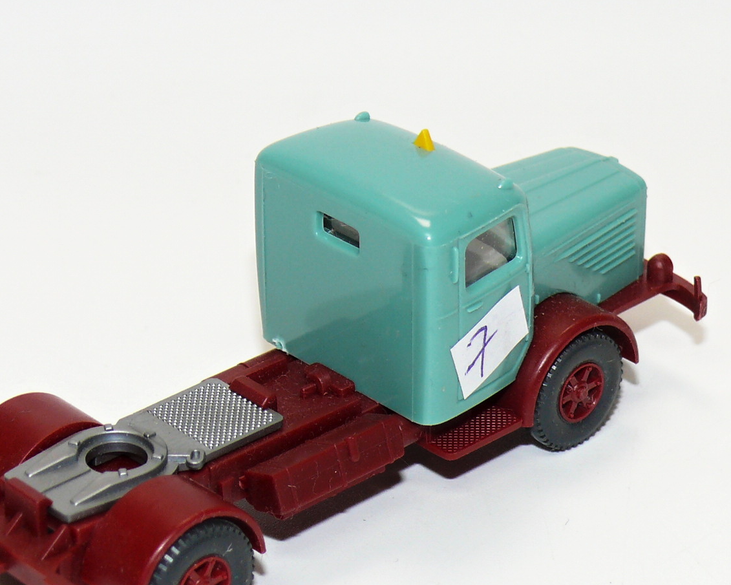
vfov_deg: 10.6
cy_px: 354
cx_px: 337
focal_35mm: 145
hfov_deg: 13.3
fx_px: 3137
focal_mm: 13.7
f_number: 4
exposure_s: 1/30
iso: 100
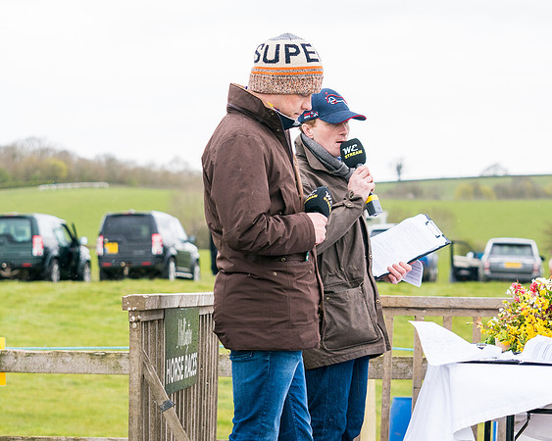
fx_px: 1931
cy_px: 220
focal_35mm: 118
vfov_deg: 13.0
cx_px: 276
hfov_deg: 16.3
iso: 400
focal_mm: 70
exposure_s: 1/640
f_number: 4
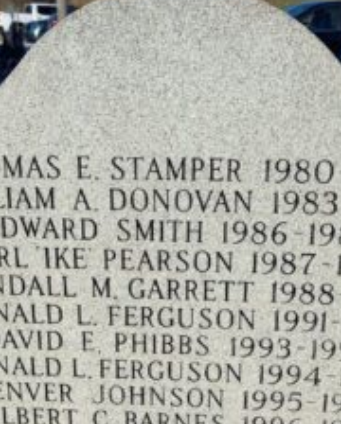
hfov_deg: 25.4
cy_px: 301
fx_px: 755
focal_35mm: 60
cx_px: 152
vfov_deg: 31.0
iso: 100
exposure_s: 1/1748
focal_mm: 5.56
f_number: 1.8
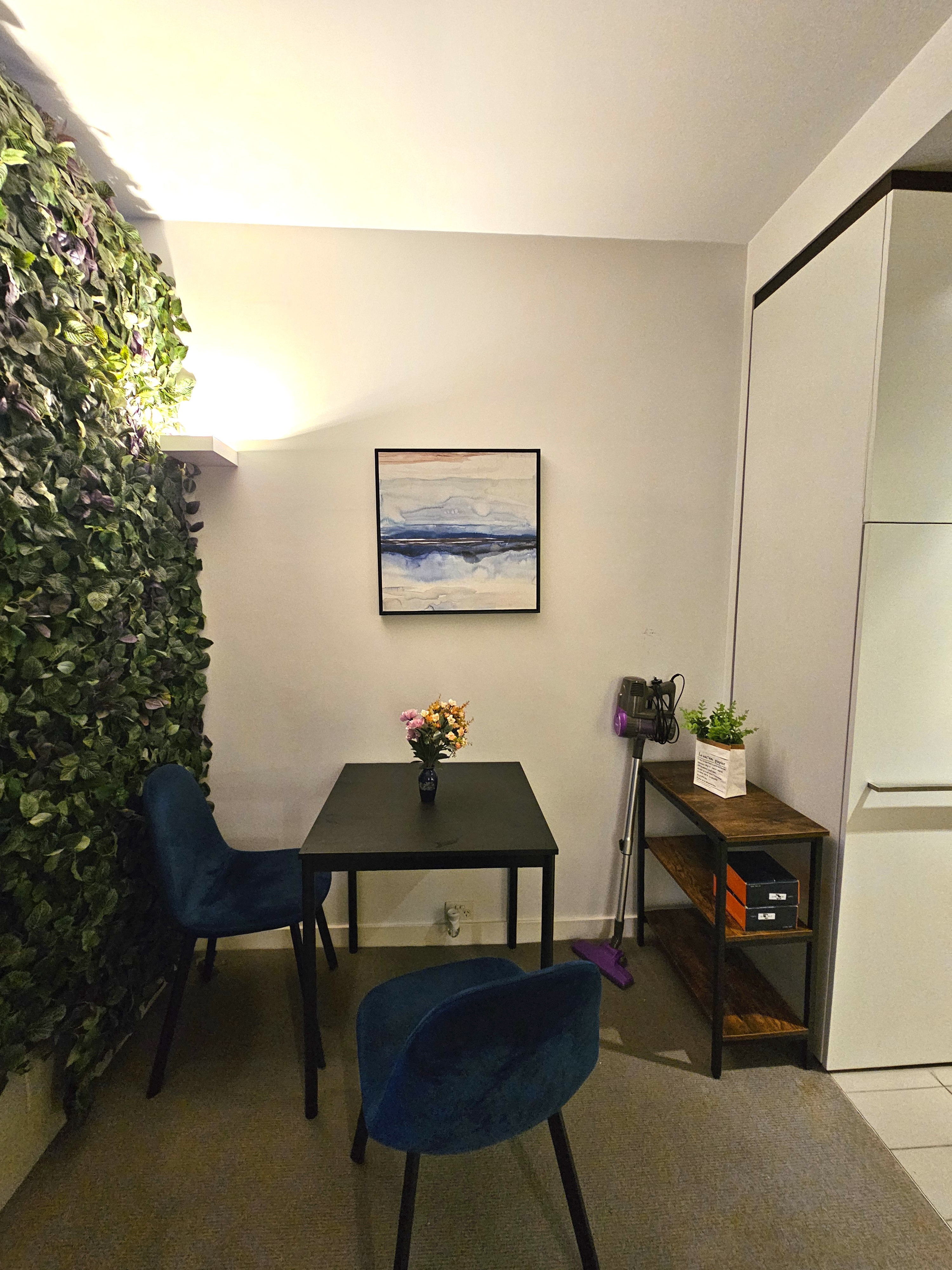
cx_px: 476
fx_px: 477
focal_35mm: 13
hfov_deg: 89.9
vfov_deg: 106.2
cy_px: 635
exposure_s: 1/33.3
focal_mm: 2.2
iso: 400
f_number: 2.2
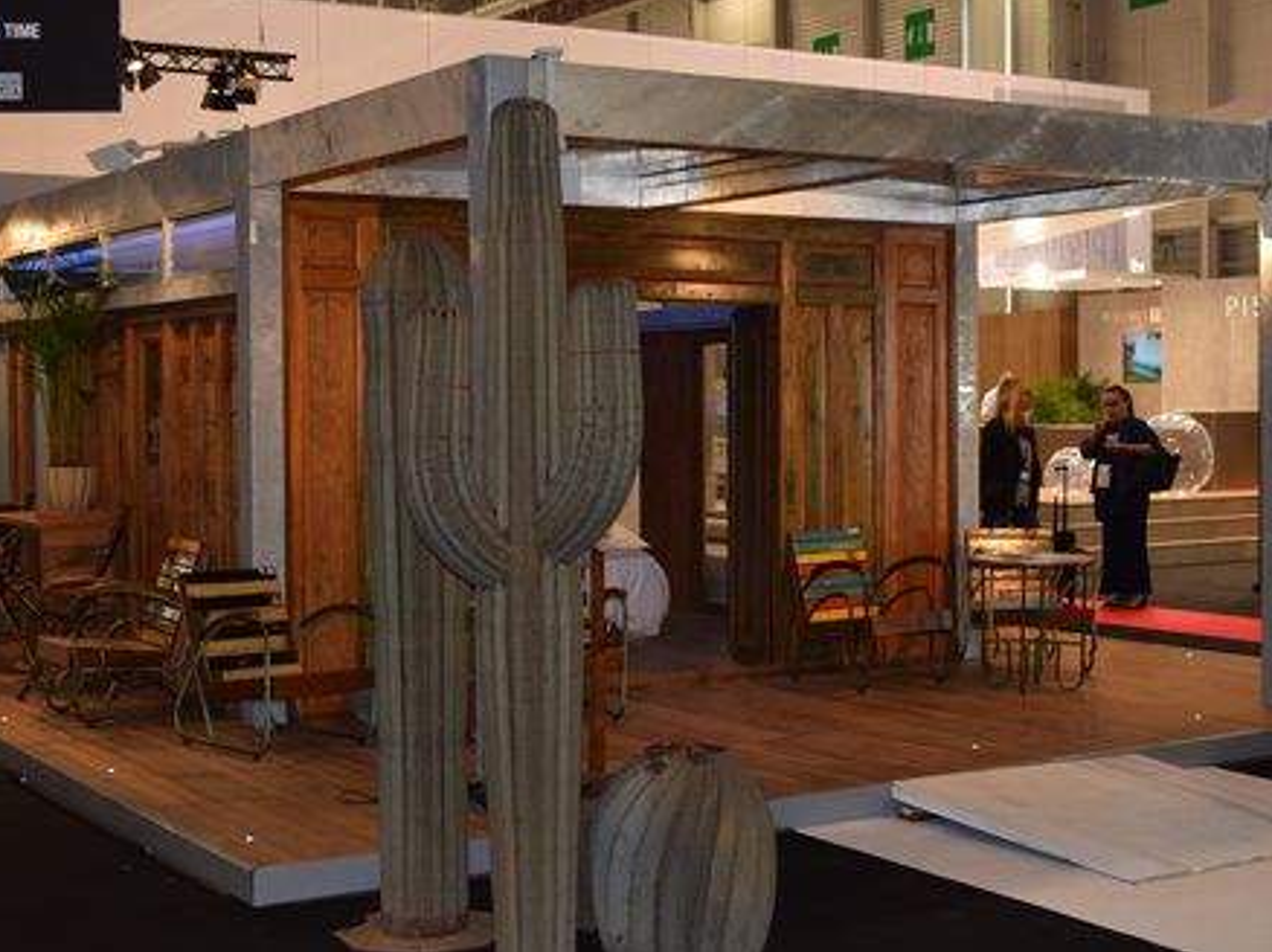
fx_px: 2057
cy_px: 475
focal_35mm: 56
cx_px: 653
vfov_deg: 26.1
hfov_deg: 34.4
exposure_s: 1/80
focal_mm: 34
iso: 800
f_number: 5
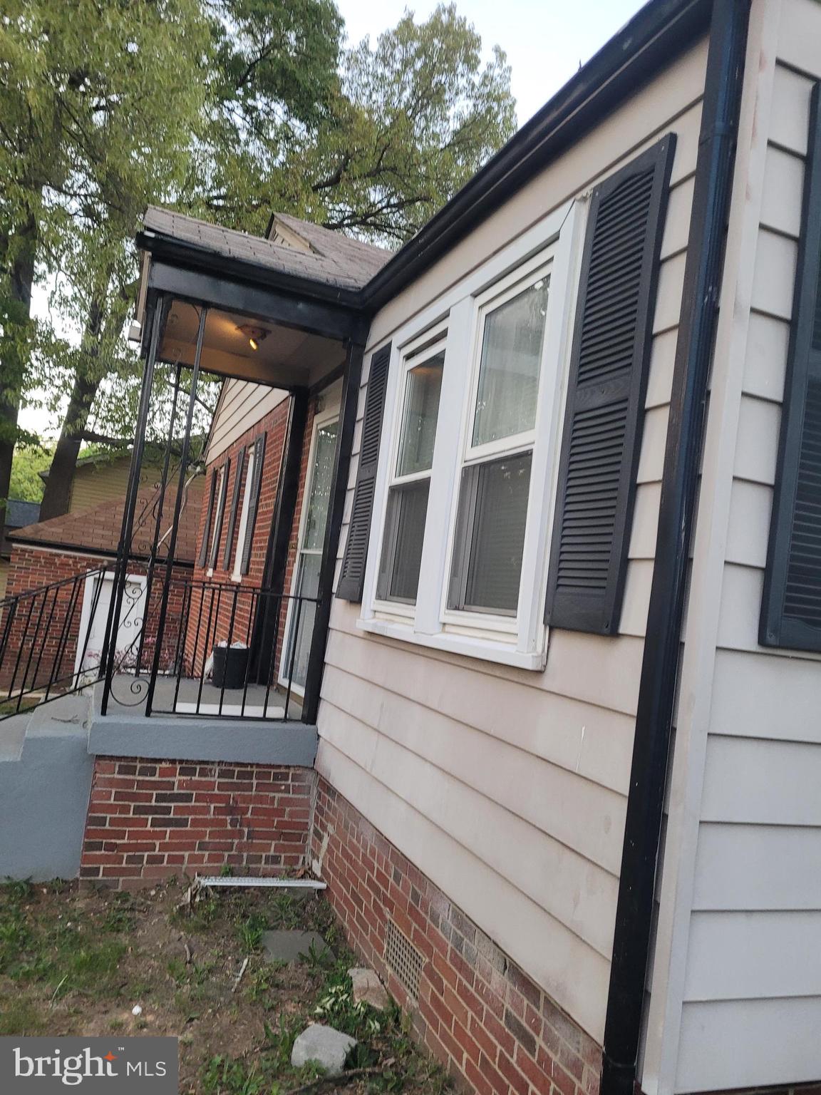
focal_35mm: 26
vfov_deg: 67.3
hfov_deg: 53.1
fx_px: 822
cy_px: 548
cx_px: 410
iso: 250
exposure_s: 1/120
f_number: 1.8
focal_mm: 5.4
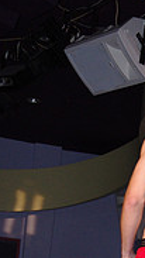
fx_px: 793
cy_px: 300
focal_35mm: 116
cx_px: 151
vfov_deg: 17.7
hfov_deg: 10.4
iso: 1600
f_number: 2.8
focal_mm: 30
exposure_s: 1/180
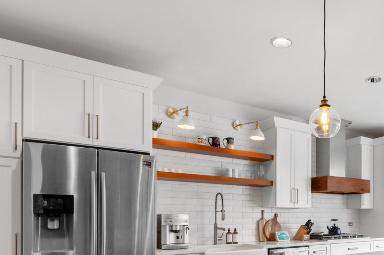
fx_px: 330
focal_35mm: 31
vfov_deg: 39.4
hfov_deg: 56.7
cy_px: 228
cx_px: 298
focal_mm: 16
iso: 320
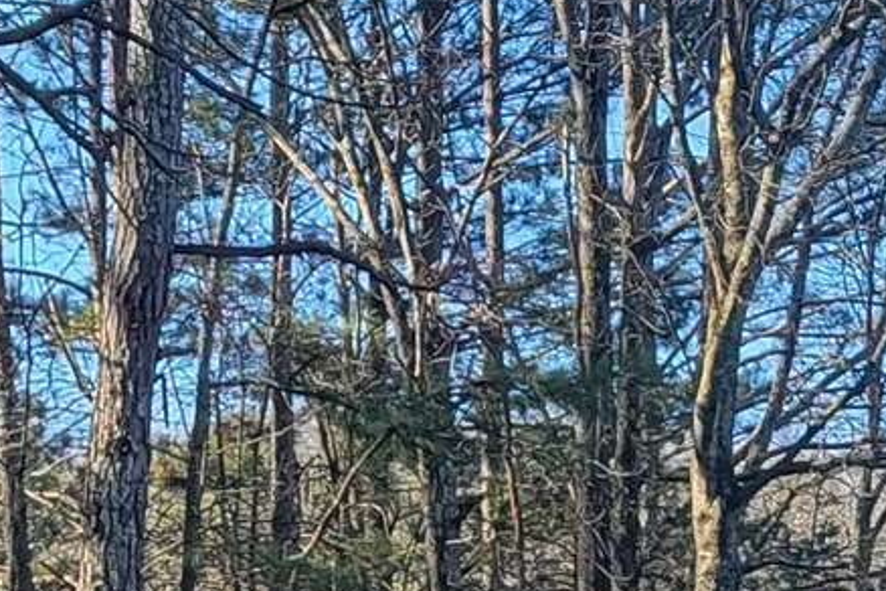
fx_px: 4307
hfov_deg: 11.6
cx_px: 989
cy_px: 1202
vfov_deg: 7.5
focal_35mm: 175
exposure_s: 1/197
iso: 16
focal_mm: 6.7
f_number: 1.8
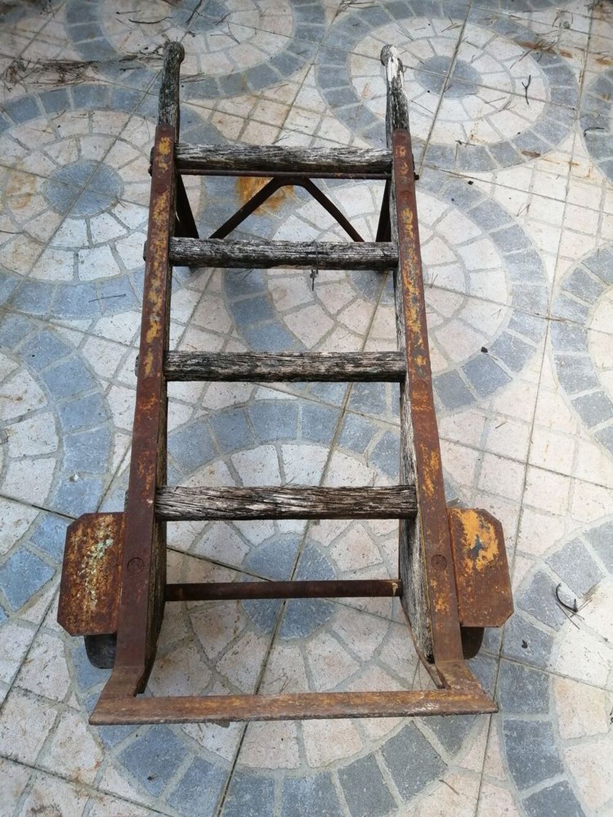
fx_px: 614
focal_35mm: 26
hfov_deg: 53.1
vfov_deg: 67.3
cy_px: 408
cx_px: 306
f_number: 1.8
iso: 50
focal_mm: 3.6
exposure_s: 1/125
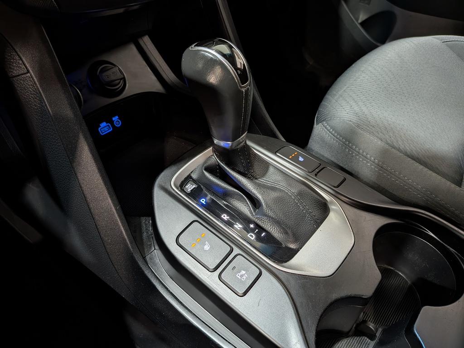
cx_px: 232
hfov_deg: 71.6
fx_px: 322
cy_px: 174
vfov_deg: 56.8
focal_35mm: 24
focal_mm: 4.53
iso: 28
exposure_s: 1/24
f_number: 1.7
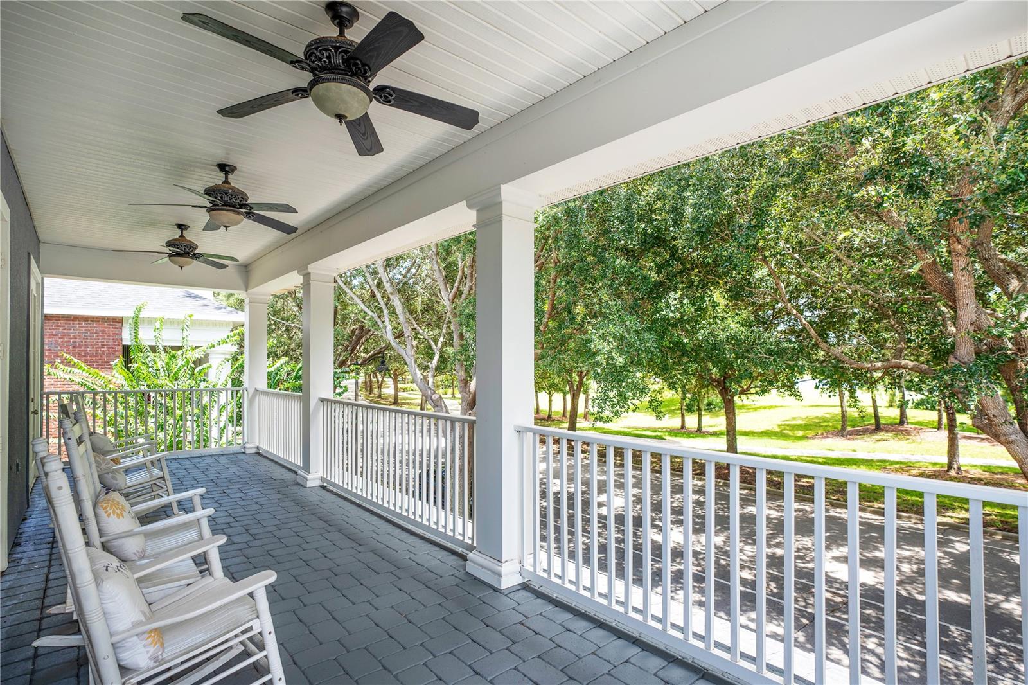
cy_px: 342
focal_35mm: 16
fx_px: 457
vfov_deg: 73.7
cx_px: 514
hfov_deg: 96.7
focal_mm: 16
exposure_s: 1/160
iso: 100
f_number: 4
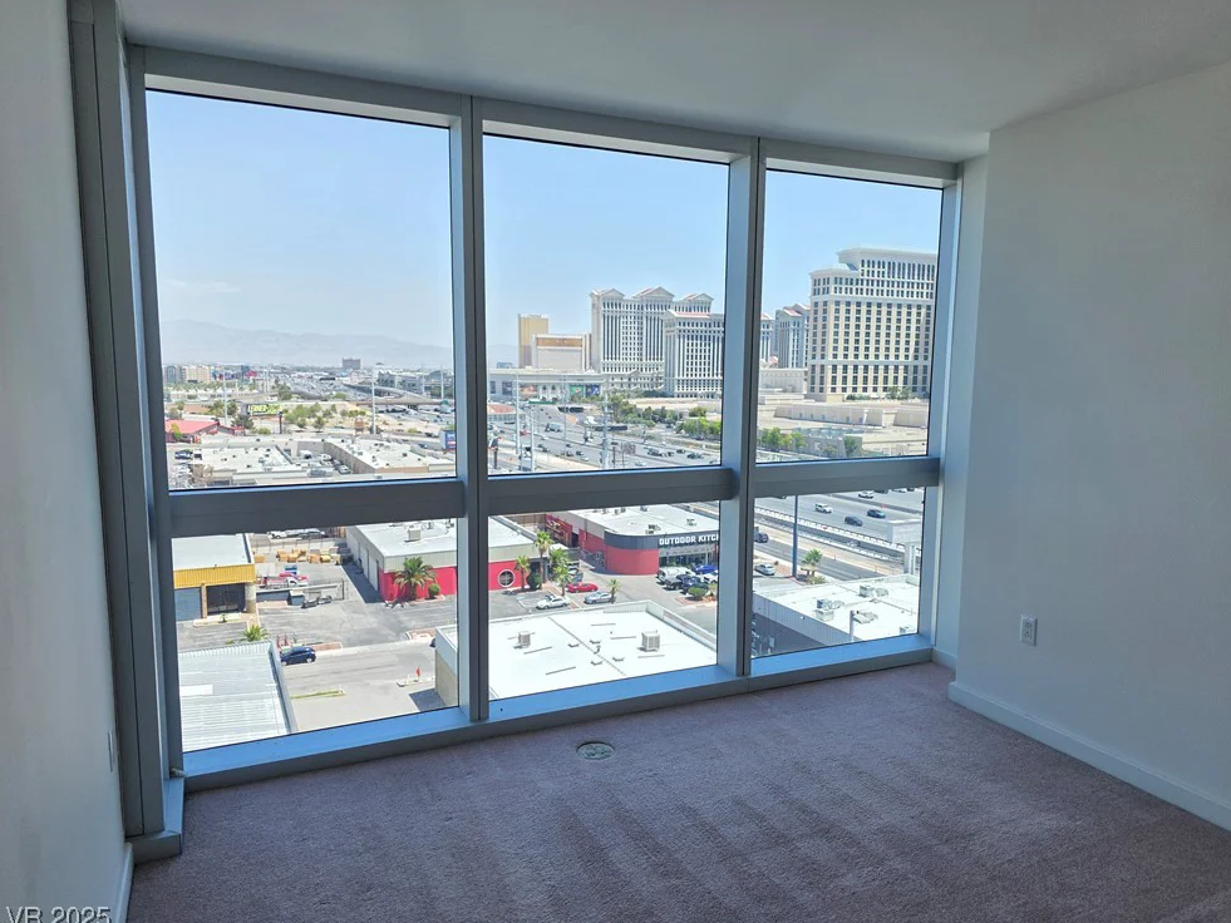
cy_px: 464
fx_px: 854
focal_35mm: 24
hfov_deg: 71.6
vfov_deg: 56.8
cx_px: 626
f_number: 1.7
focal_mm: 6.3
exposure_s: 1/359
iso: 50
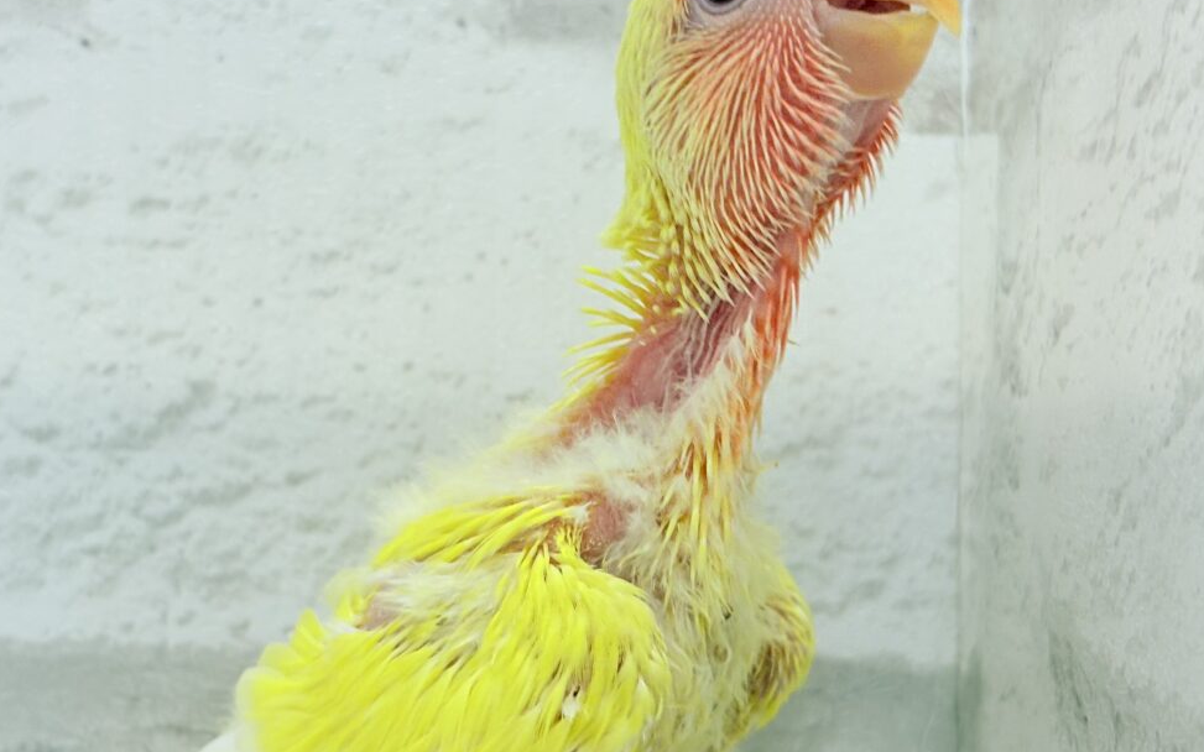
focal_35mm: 68
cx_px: 532
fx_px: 2231
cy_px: 439
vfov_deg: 19.1
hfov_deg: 30.2
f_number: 1.6
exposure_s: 1/100
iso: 50
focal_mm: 5.96
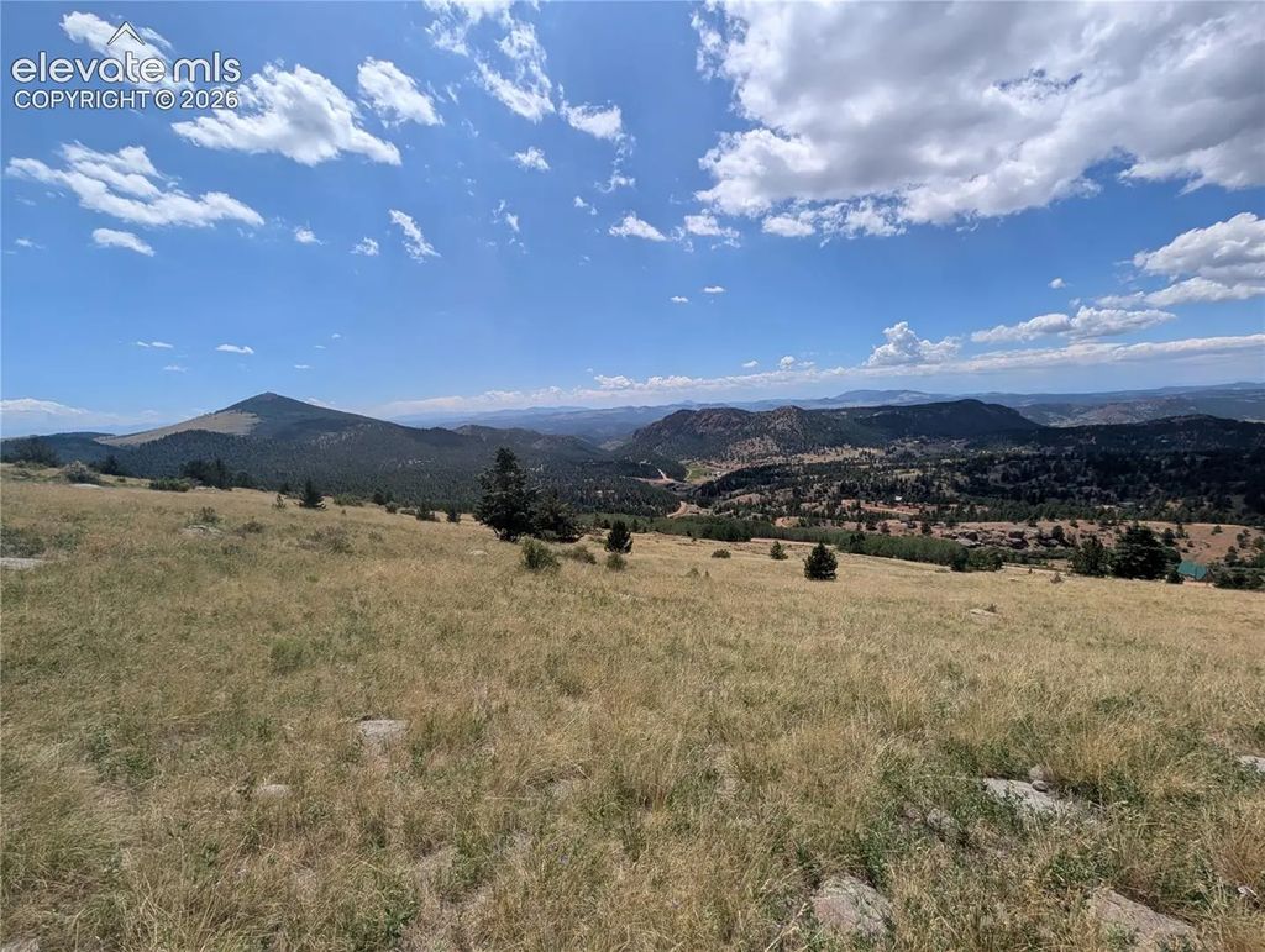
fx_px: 439
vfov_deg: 94.6
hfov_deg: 110.5
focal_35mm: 12
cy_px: 476
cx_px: 632
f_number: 1.7
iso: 56
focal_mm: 2.02
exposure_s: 1/8333
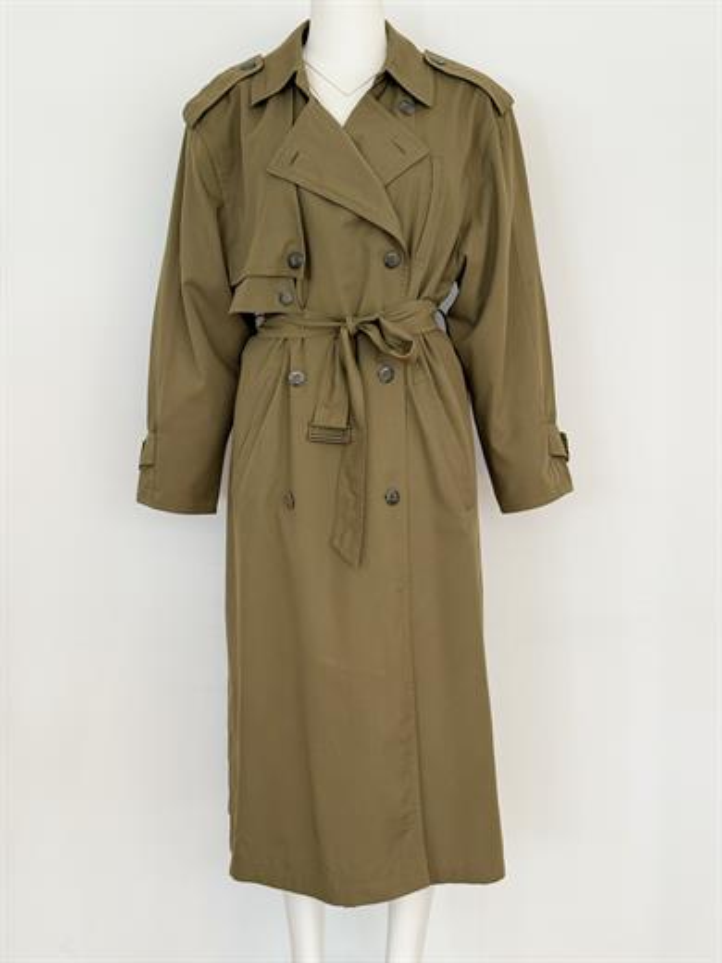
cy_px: 482
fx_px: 1335
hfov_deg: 30.3
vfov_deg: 39.7
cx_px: 361
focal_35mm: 48
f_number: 1.78
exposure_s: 1/50
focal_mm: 6.76
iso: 64
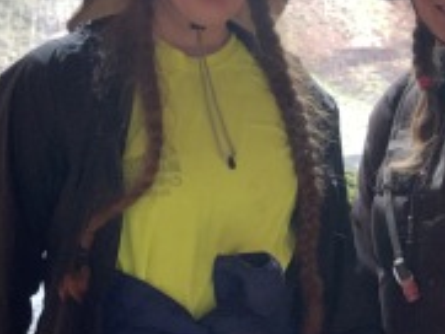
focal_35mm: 105
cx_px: 307
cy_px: 15
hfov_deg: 18.6
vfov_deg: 13.9
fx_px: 1351
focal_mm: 6
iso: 80
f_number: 2.4
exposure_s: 1/122
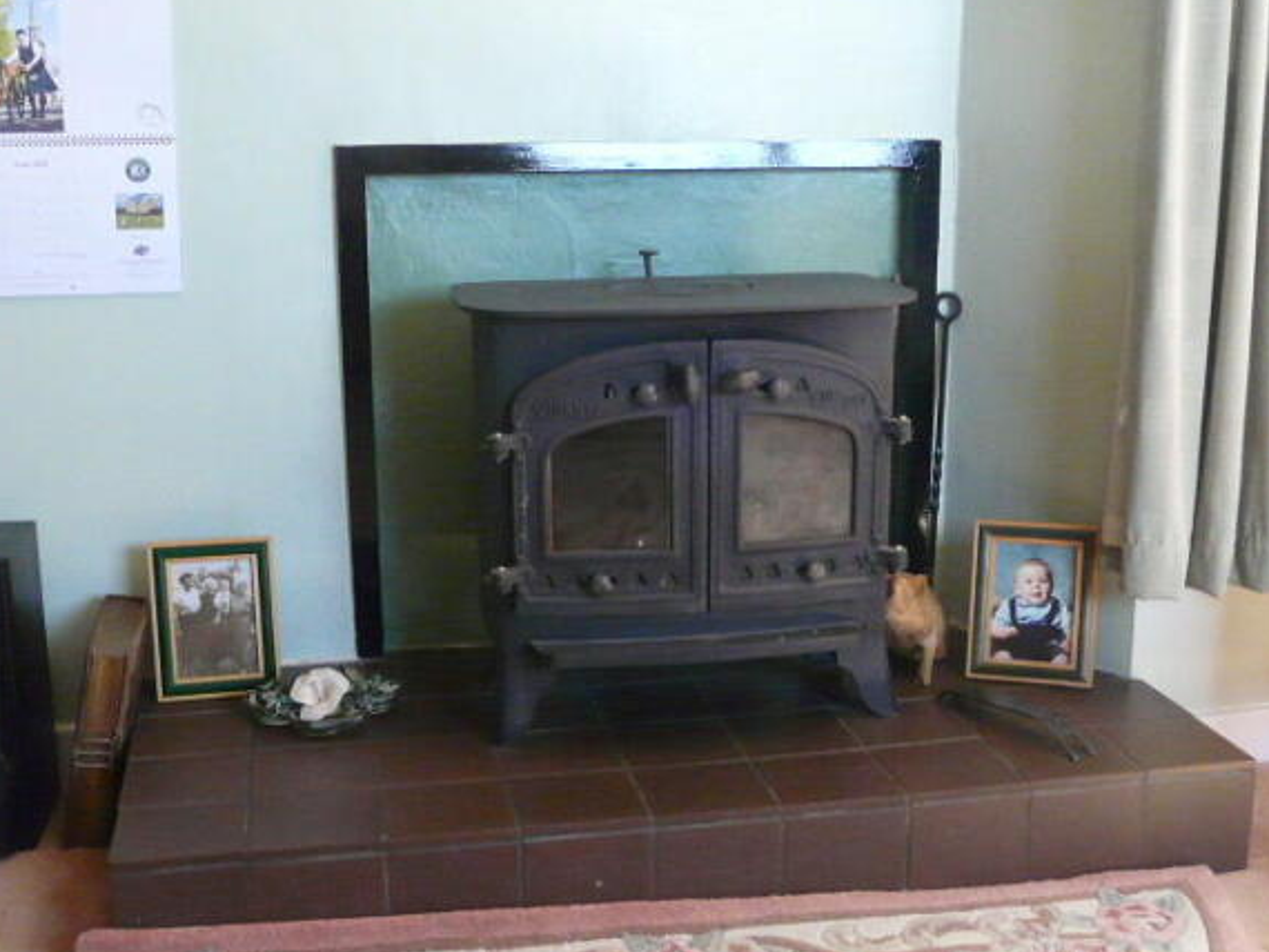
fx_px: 1687
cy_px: 475
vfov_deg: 31.5
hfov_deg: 41.2
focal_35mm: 46
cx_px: 629
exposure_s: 1/60
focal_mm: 4.6
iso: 400
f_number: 2.8
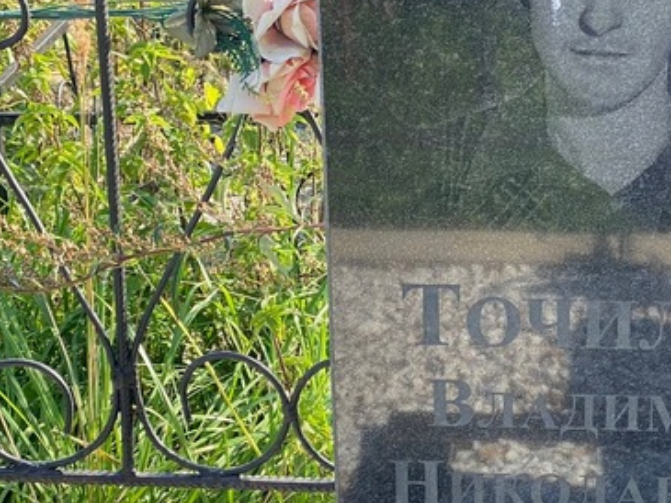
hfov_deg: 17.1
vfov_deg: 12.9
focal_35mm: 114
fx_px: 2211
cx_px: 579
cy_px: 442
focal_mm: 6
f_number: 2
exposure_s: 1/387
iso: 20
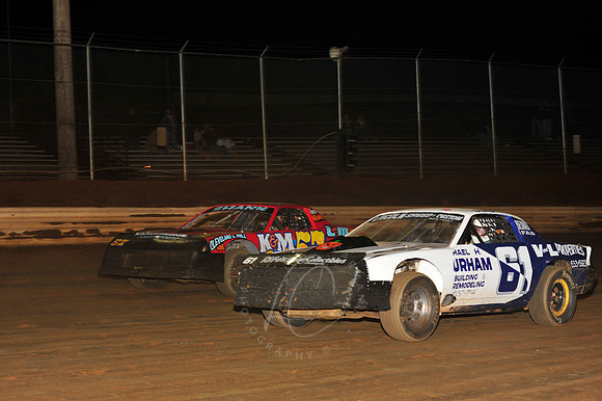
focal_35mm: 80
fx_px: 1337
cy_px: 200
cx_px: 301
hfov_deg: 25.4
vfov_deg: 17.0
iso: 800
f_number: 7.1
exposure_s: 1/250
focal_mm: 80
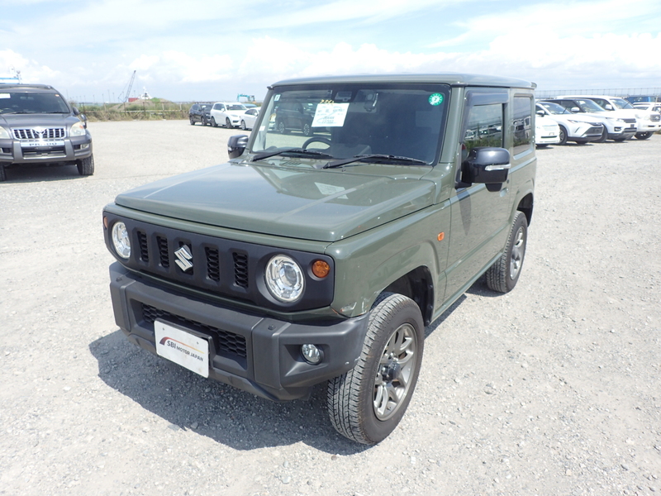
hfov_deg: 69.4
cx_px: 330
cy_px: 248
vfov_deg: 54.9
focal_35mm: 25
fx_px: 477
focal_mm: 4.5
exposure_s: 1/800
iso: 100
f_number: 2.8
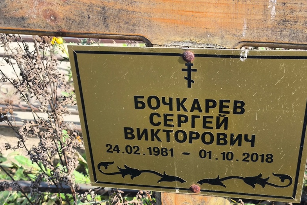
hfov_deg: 37.5
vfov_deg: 25.5
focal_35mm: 53
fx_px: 452
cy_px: 111
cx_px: 152
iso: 50
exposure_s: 1/369
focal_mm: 4.71
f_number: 1.7
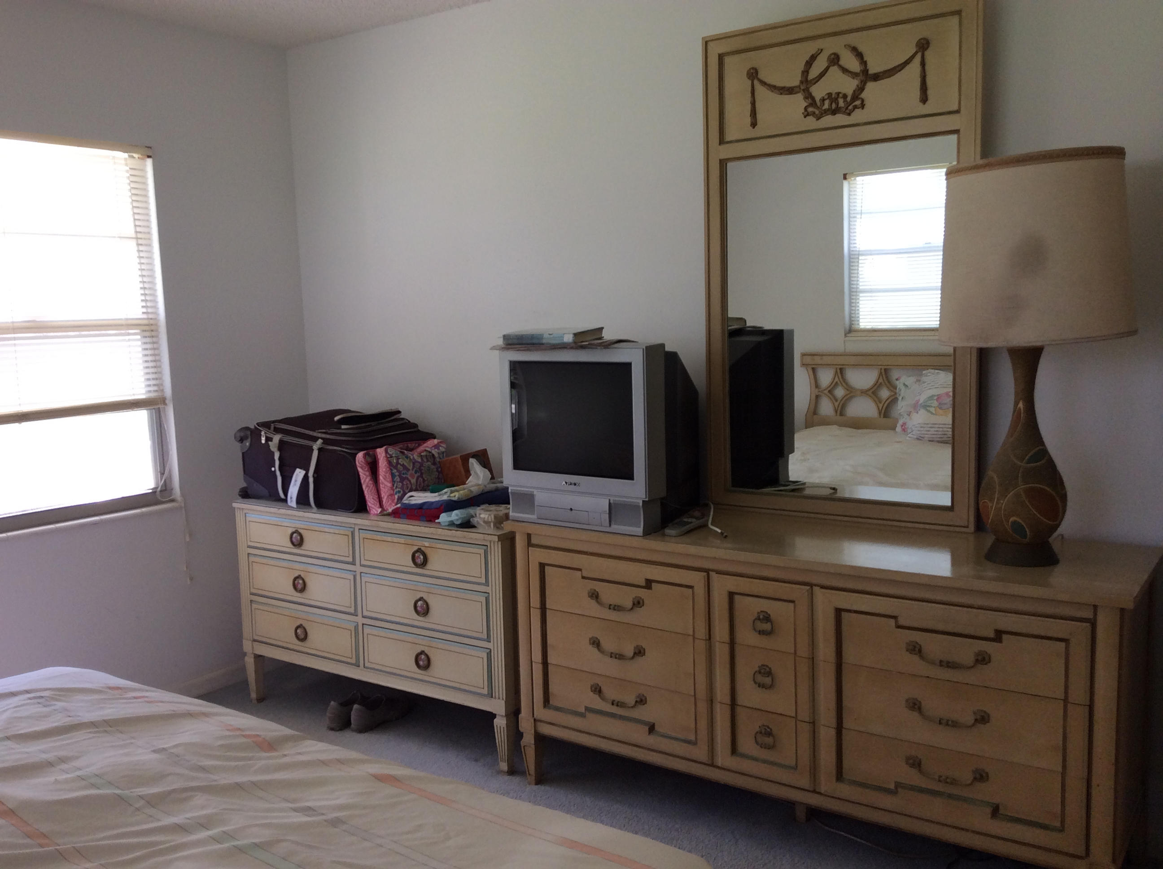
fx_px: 1107
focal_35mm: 33
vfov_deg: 42.8
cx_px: 582
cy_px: 434
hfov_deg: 55.4
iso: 40
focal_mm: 3.3
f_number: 2.4
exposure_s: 1/40
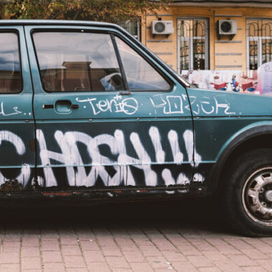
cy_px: 66
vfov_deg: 26.5
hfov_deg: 26.2
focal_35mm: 64
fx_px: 569
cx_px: 41
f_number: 4.5
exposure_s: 1/100
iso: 100
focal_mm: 29
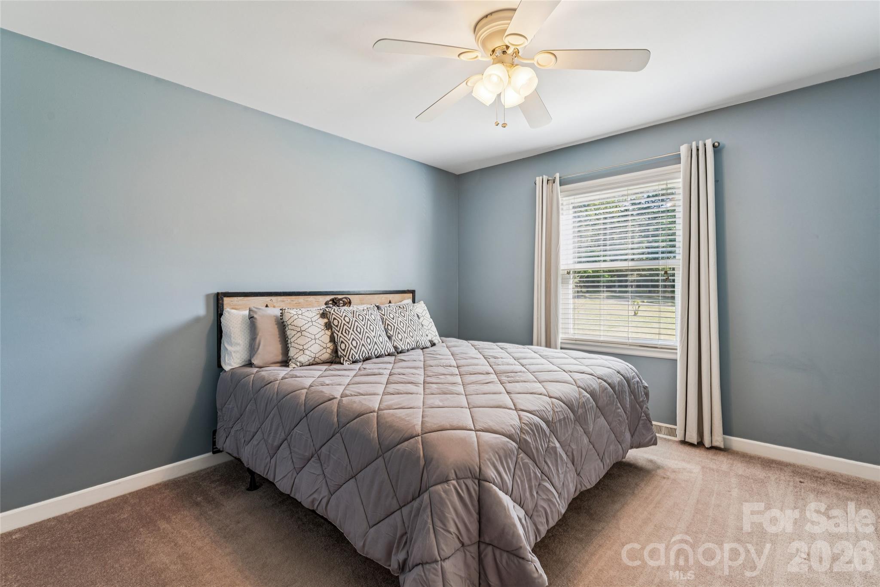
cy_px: 294
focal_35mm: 16
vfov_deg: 72.4
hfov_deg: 95.3
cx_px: 440
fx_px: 401
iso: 100
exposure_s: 1/4
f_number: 9
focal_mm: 16.4
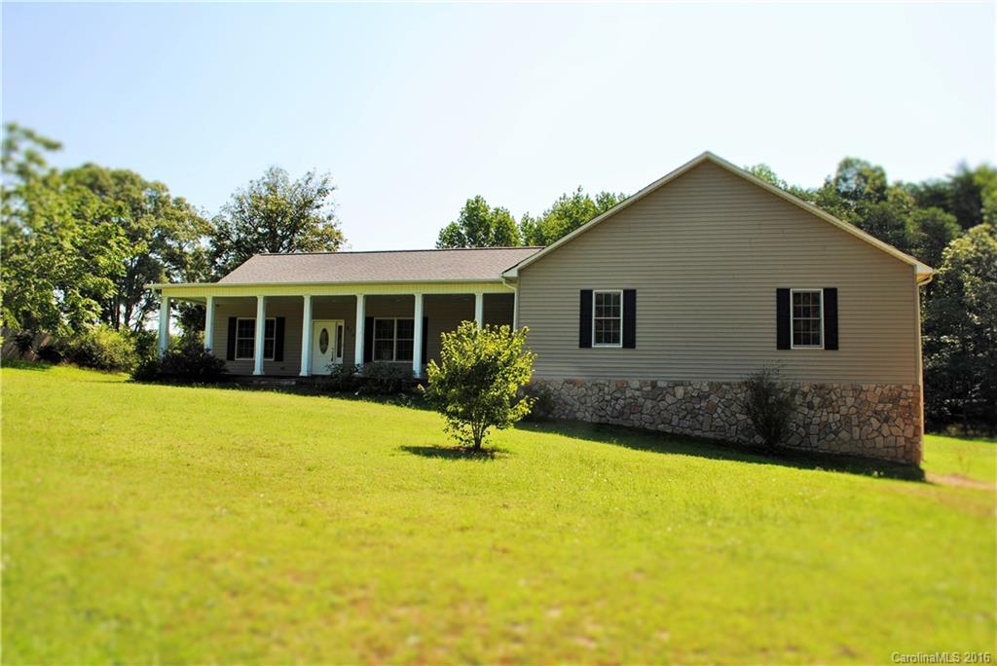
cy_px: 333
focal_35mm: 27
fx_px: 748
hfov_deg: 67.4
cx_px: 498
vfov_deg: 48.0
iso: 100
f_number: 8
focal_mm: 18
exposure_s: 1/200
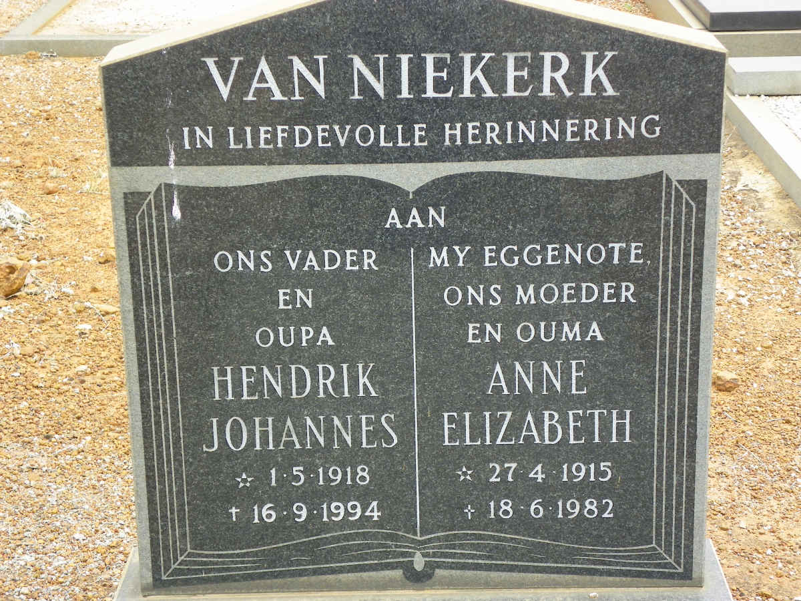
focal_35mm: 71
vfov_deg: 20.7
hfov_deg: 27.4
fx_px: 1643
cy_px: 300
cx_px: 400
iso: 64
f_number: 3.5
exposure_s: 1/160
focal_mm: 12.6
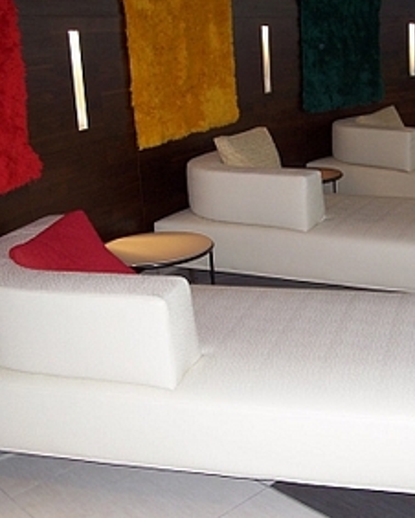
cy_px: 244
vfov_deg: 39.5
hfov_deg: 31.5
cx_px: 316
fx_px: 721
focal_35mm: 47
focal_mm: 5.6
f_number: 2.7
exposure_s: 1/60
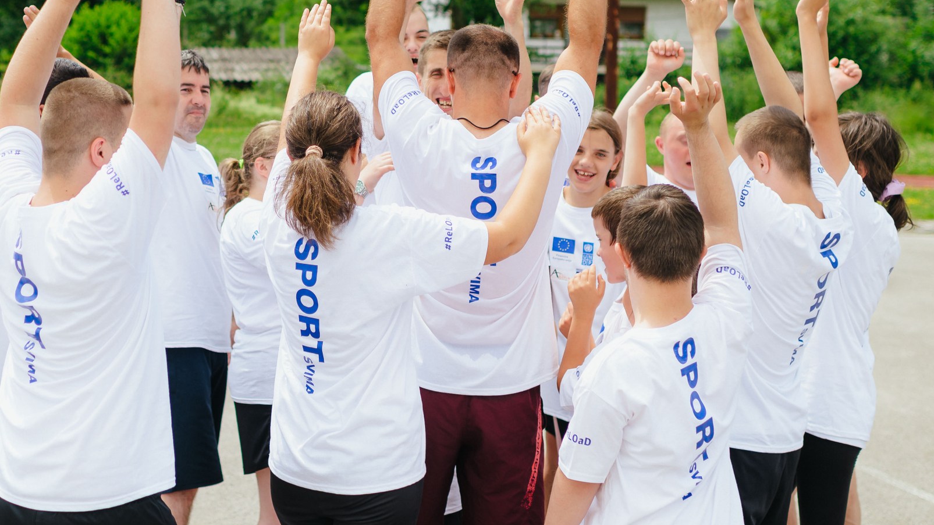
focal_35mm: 67
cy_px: 75
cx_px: 313
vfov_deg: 17.8
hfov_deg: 31.2
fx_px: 1659
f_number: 2.2
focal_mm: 35
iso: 100
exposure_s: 1/1600
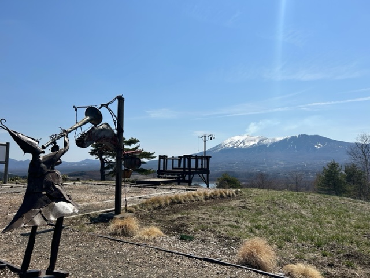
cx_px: 185
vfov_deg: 53.1
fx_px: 278
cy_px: 139
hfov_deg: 67.3
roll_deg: +0.3
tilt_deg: +5.5
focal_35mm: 26
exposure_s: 1/8696
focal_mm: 5.7
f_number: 1.5
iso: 50
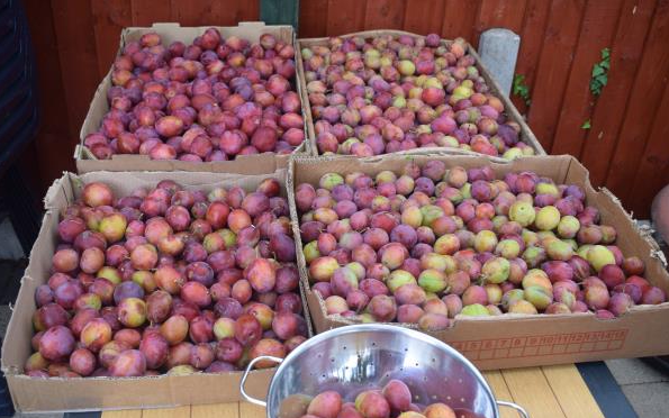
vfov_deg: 34.4
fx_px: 675
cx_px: 333
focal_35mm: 37
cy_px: 206
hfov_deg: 52.7
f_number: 5.6
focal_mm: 24
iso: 400
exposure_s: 1/125
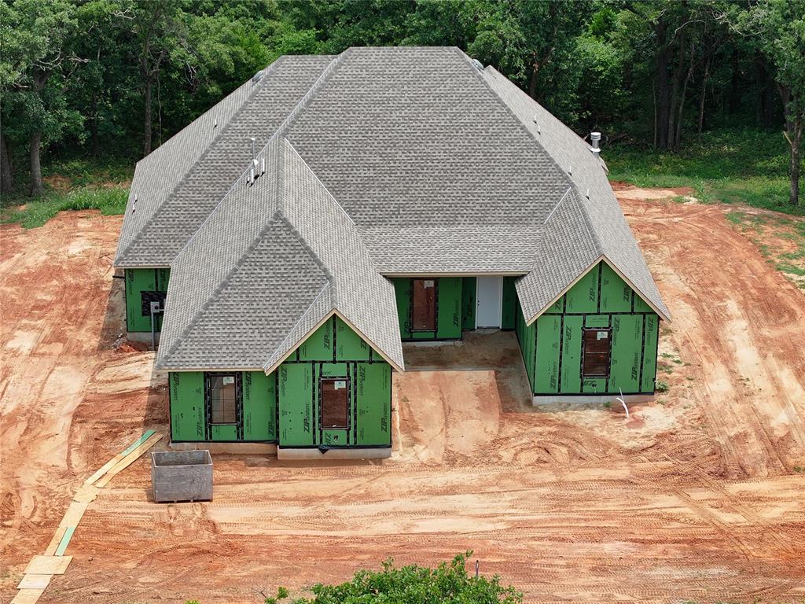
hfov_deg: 27.8
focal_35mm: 70
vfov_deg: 21.0
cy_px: 302
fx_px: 1628
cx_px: 402
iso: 100
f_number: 2.8
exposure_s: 1/800
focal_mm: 19.35
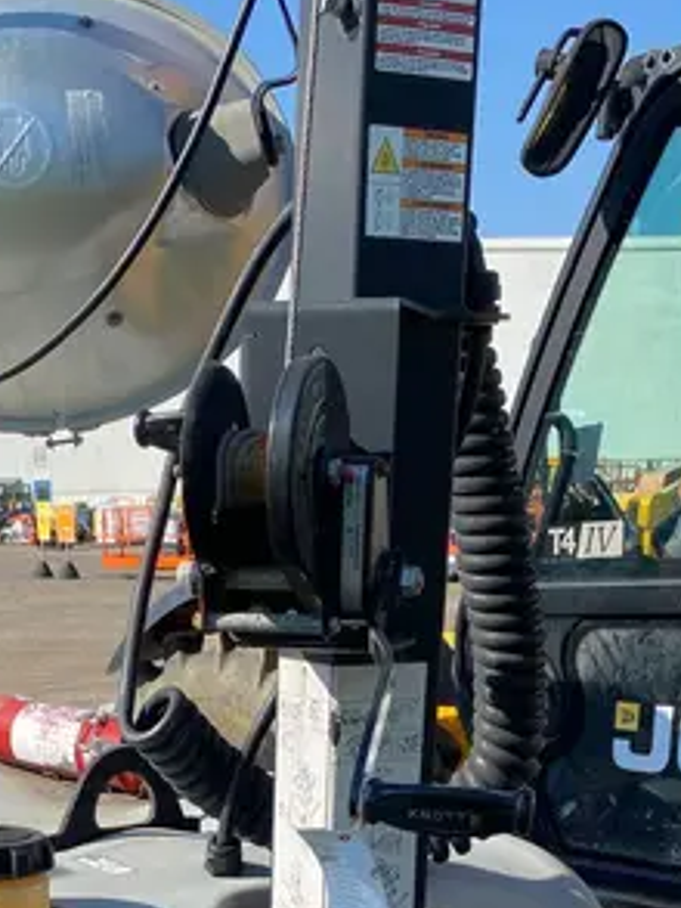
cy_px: 1012
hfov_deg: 22.5
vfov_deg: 27.2
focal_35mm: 65
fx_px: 1704
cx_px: 210
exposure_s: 1/1754
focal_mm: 4.25
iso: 32
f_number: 1.8
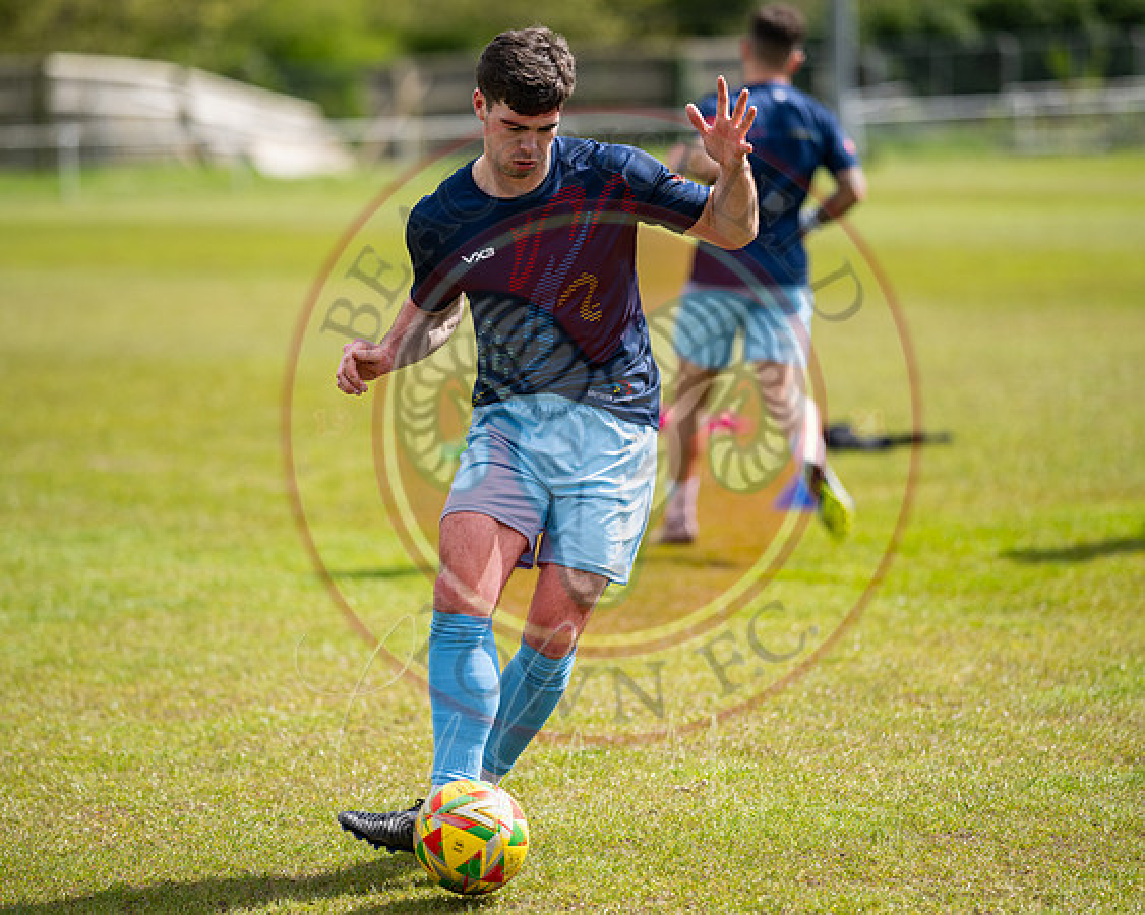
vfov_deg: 9.5
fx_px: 5489
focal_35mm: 162
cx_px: 539
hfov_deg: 11.9
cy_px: 455
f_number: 1.8
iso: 200
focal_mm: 135
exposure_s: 1/6400
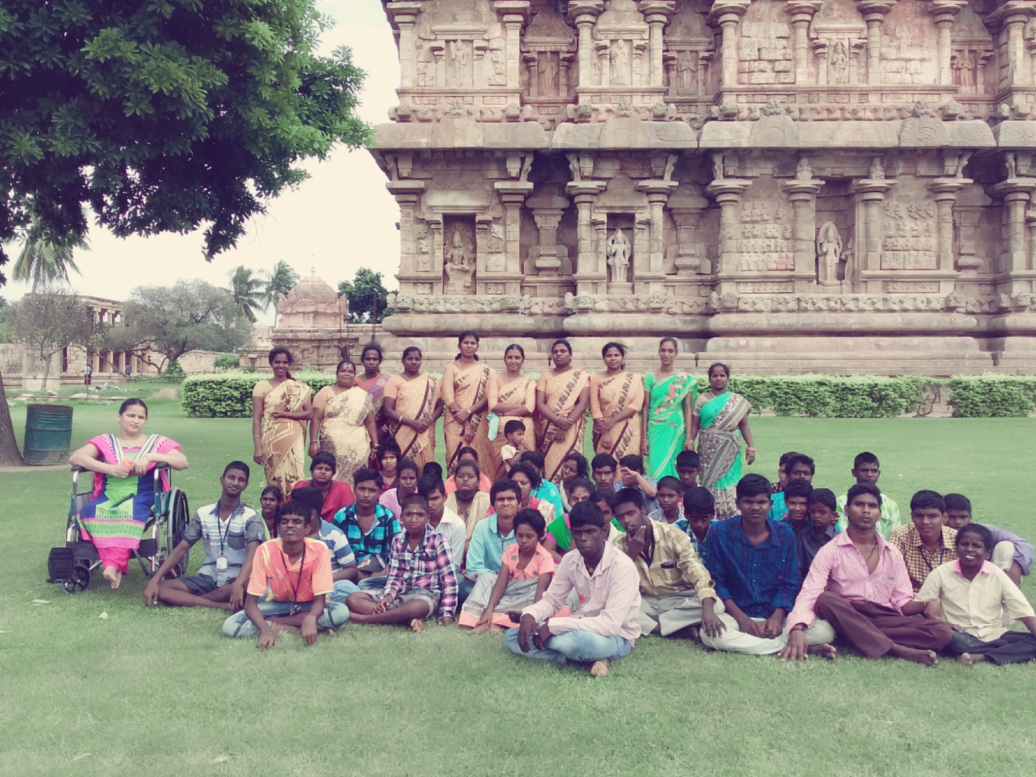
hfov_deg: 58.4
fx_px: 928
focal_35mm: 31
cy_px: 388
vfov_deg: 45.4
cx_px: 518
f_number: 2.2
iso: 40
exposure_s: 1/653
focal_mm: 3.3
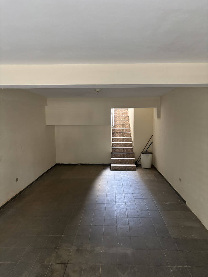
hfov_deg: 53.1
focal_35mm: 26
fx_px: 208
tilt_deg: -4.8
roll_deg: -0.1
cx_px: 104
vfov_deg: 67.3
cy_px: 138
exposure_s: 1/60
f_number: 1.6
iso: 500
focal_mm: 5.96
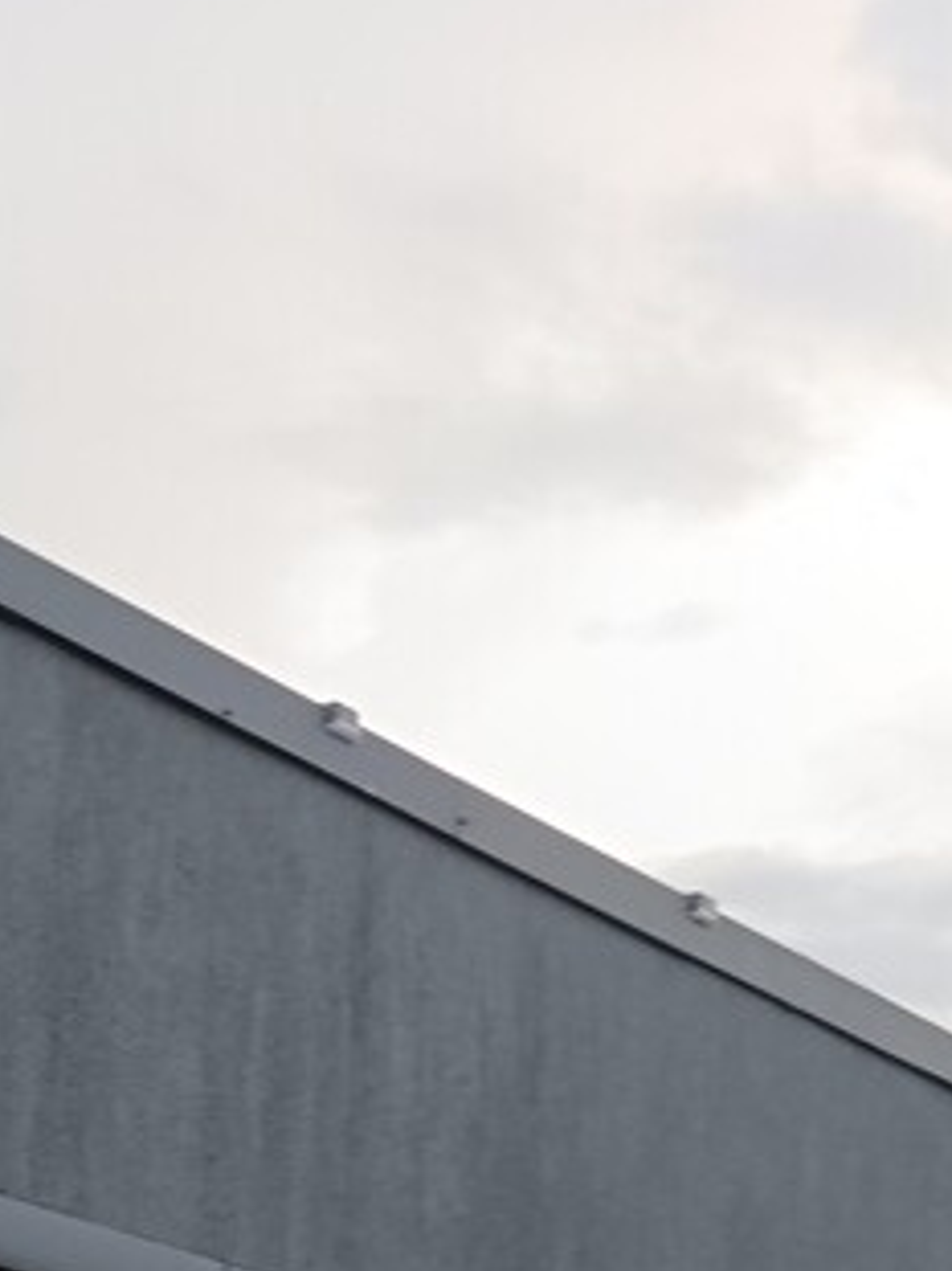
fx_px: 3266
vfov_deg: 18.9
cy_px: 2003
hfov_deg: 16.0
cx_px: -151
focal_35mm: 89
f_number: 1.9
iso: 222
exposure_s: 1/120
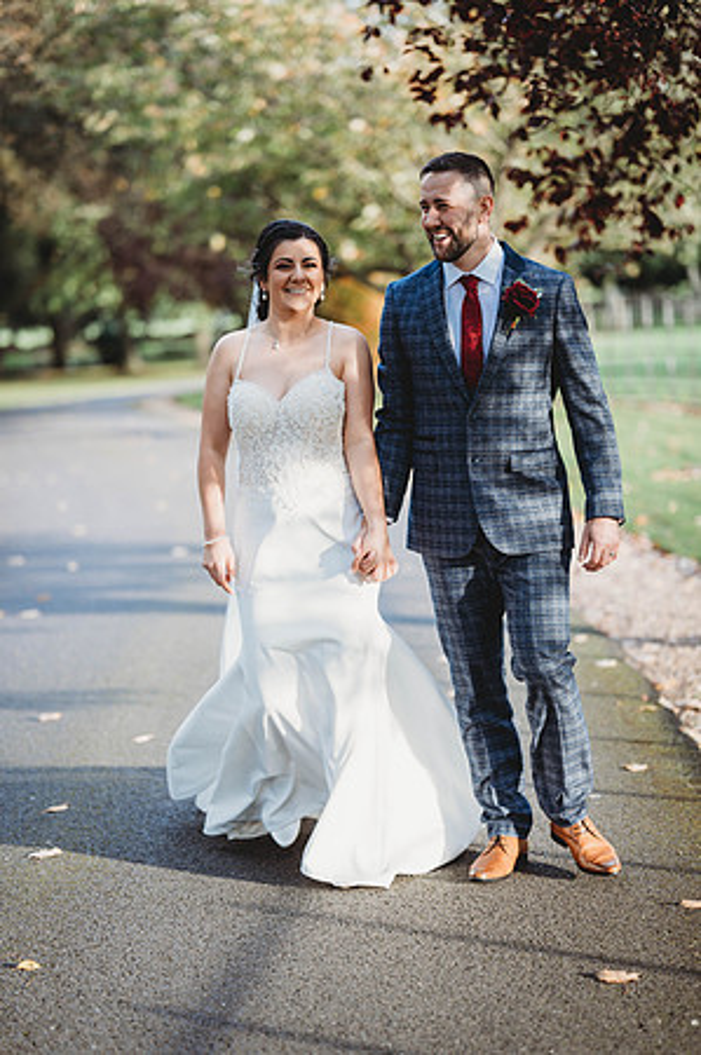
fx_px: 2488
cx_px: 350
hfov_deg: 16.0
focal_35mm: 85
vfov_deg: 23.9
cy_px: 528
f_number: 1.8
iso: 100
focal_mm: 85
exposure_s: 1/500
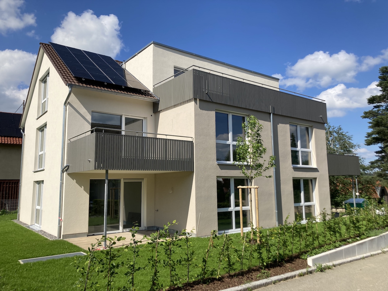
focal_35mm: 28
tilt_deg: +8.7
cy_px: 146
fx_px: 314
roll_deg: -0.2
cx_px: 194
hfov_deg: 63.4
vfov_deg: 49.7
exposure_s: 1/2404
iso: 20
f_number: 1.8
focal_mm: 3.99
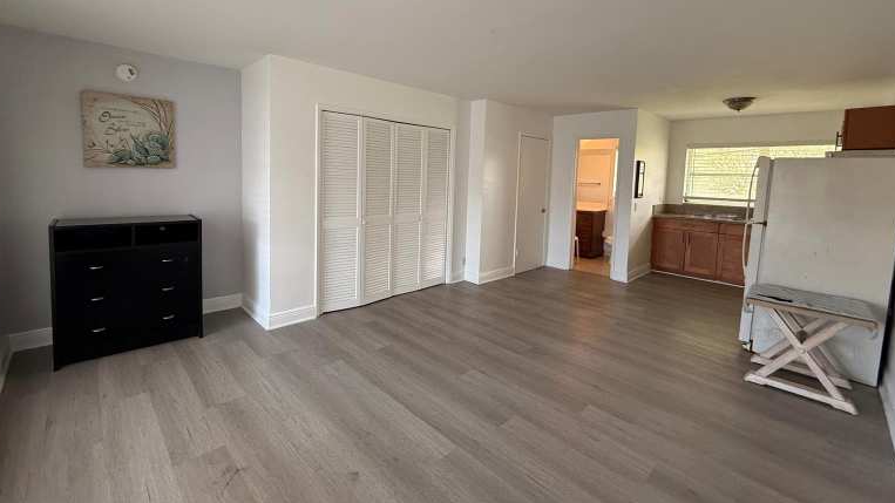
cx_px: 432
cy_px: 200
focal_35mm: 16
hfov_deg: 99.3
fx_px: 380
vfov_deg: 66.4
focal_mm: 2.22
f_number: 2.2
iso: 320
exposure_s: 1/120
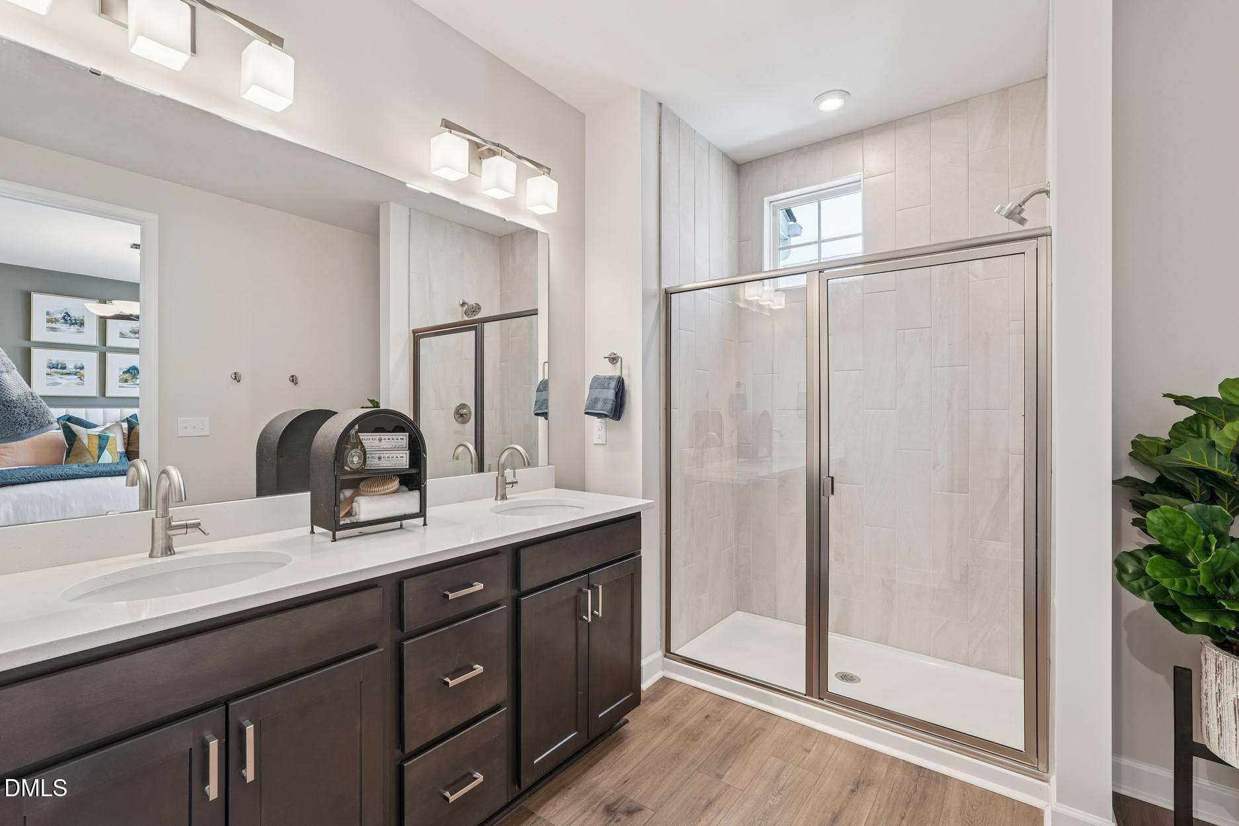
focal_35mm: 16
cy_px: 413
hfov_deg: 96.7
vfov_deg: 73.7
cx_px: 620
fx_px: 551
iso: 100
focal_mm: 16
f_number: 11
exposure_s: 1/1.67
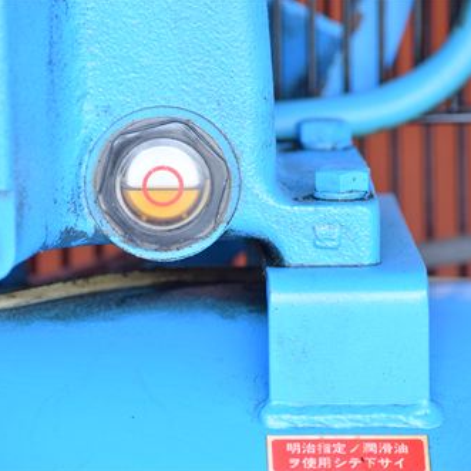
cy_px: 235
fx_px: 4449
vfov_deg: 6.1
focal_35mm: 289
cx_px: 192
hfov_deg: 6.1
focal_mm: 150
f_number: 6.3
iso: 1250
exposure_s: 1/320
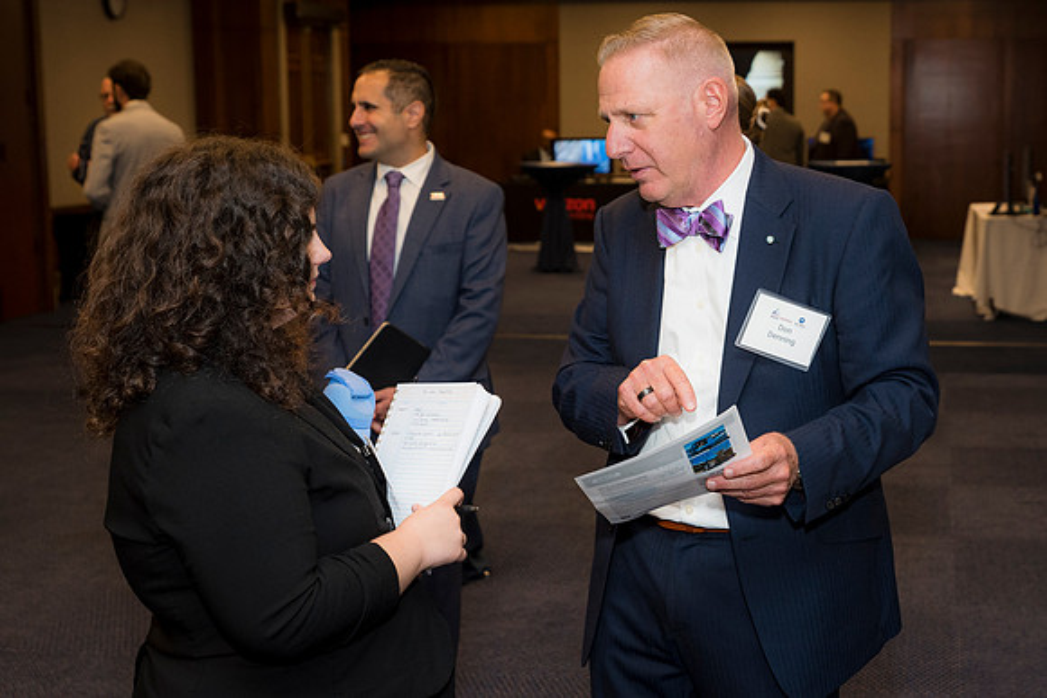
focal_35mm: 50
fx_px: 1454
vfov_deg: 27.0
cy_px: 349
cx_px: 524
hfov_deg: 39.6
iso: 800
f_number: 5
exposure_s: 1/125
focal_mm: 50
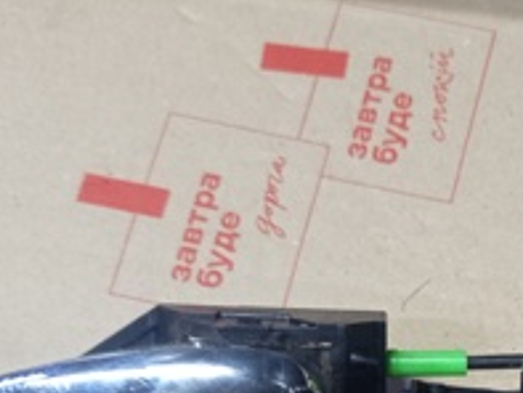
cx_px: 555
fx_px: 1179
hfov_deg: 23.7
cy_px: 531
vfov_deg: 17.6
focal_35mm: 78
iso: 1150
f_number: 1.7
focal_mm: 5.24
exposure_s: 1/33.3
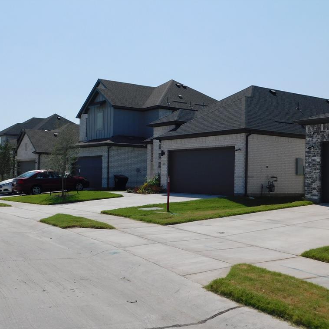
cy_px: 164
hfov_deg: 39.2
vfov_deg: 39.2
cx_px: 156
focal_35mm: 43
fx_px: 462
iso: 125
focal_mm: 6.3
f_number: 7
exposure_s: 1/800
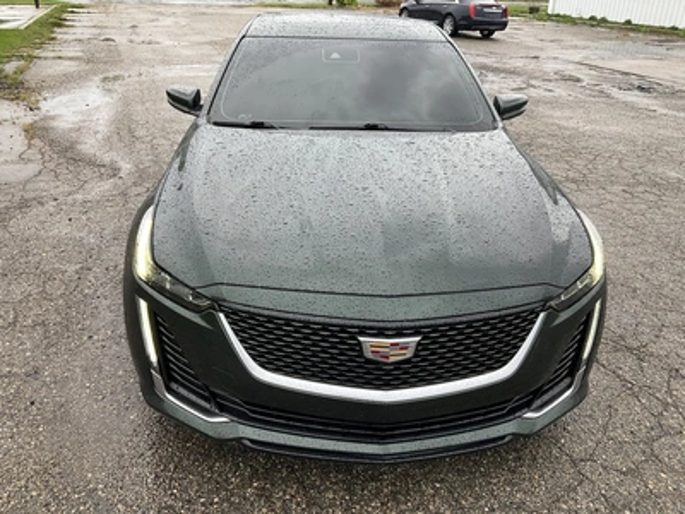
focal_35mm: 29
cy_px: 257
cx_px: 342
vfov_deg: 48.2
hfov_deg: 61.7
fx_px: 574
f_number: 1.8
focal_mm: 3
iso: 20
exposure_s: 1/237
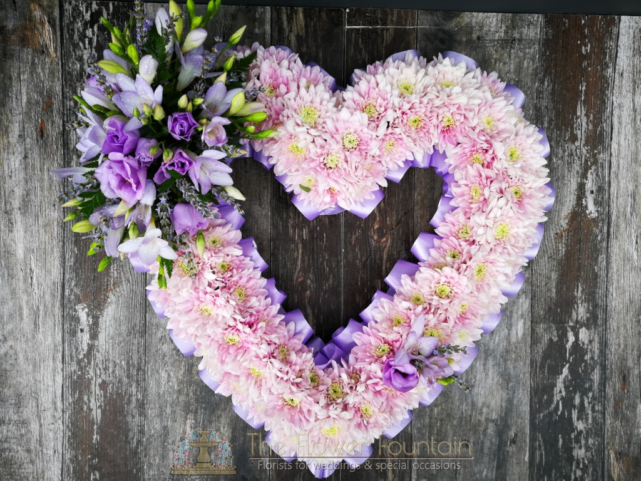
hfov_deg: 65.3
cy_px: 240
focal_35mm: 27
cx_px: 320
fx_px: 500
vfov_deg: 51.4
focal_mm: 3.95
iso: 50
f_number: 1.8
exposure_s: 1/210
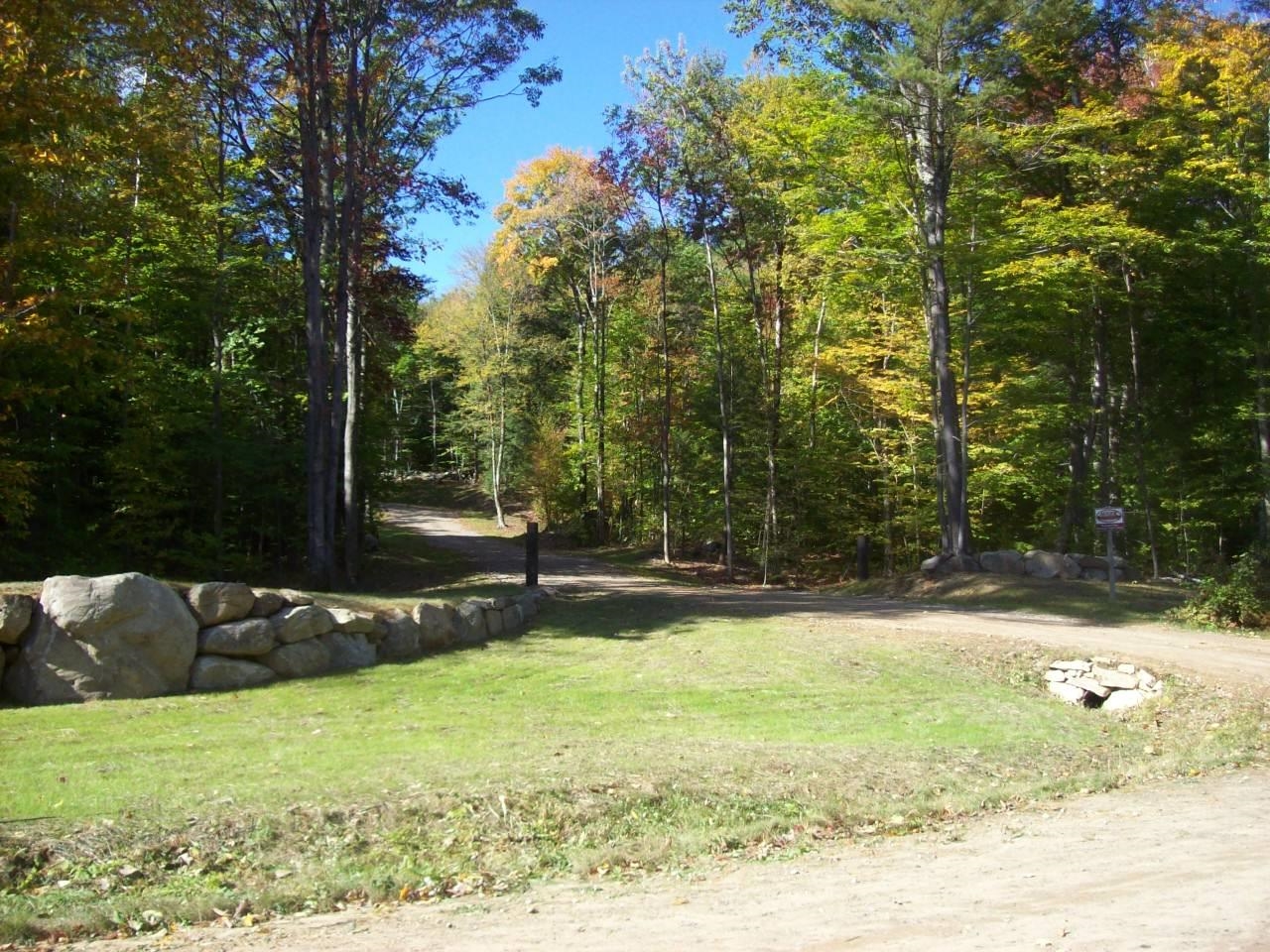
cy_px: 476
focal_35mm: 36
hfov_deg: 51.4
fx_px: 1321
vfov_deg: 39.7
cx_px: 635
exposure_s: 1/581
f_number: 2.7
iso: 80
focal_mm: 6
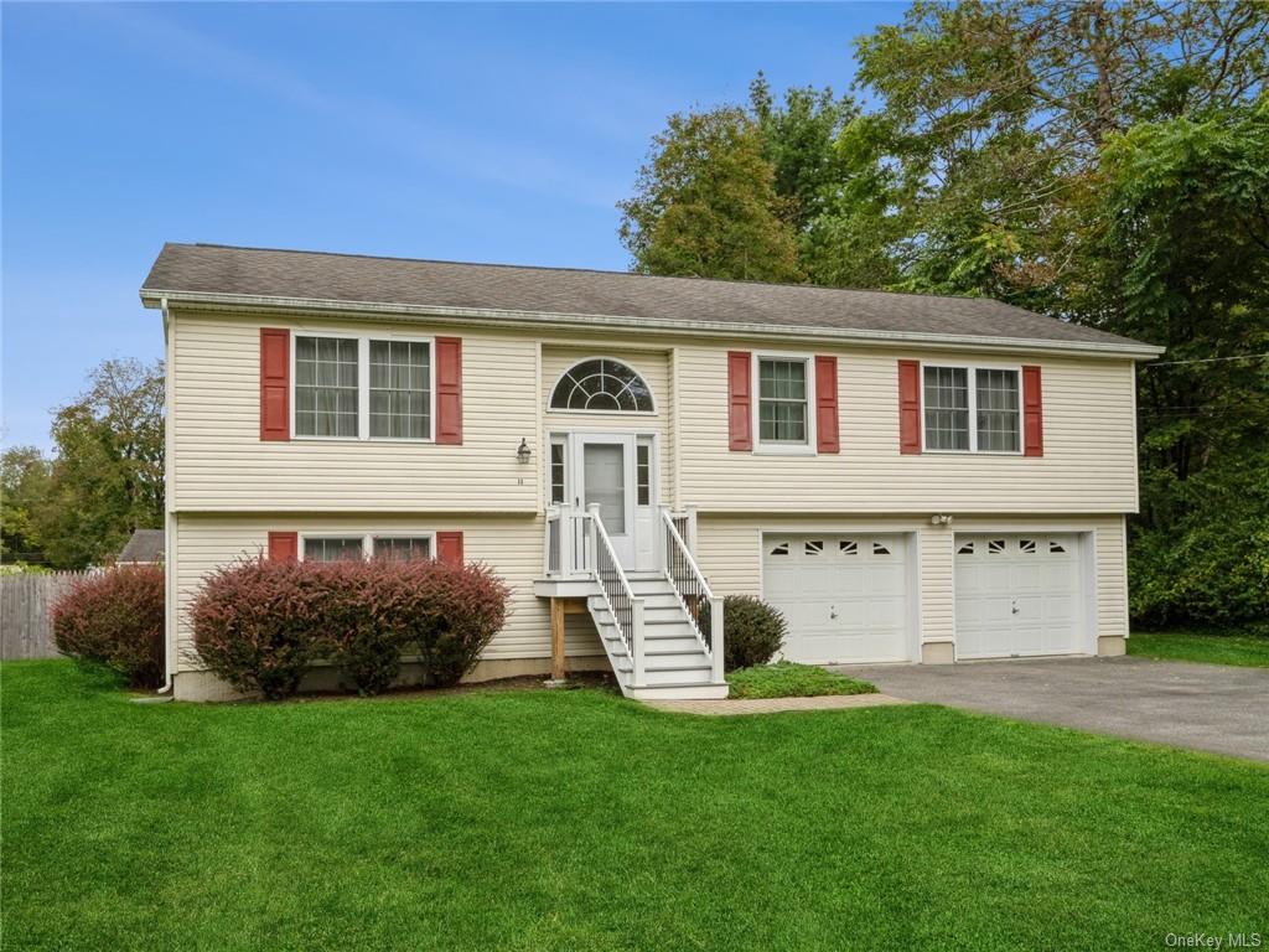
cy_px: 476
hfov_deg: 60.0
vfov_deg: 46.8
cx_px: 634
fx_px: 1100
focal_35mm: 30
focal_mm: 15
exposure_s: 1/200
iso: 200
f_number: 8
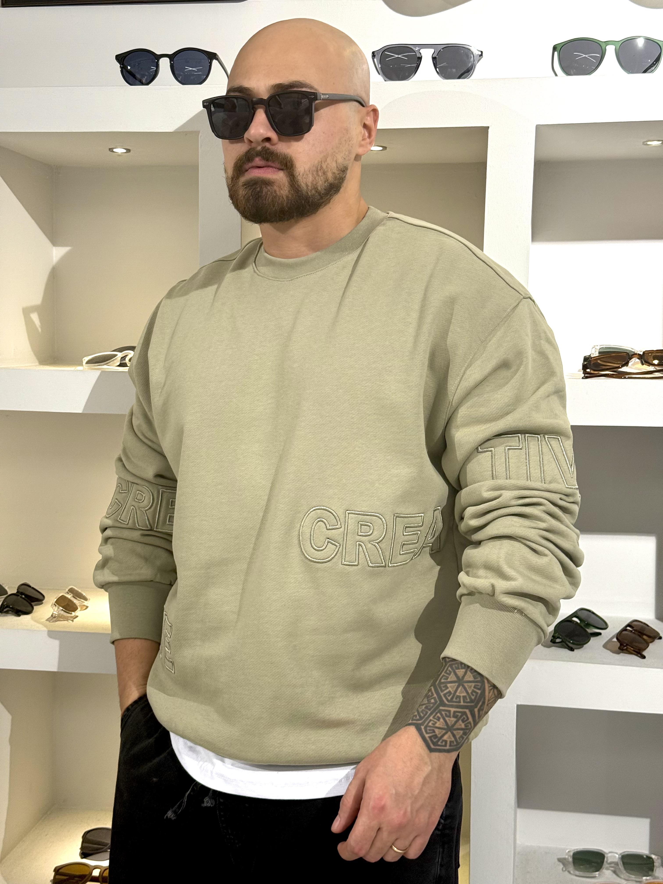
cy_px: 442
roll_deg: -0.8
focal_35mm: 48
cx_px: 332
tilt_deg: -4.8
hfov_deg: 30.3
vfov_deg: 39.7
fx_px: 1226
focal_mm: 6.76
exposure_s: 1/100
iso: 80
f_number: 1.78
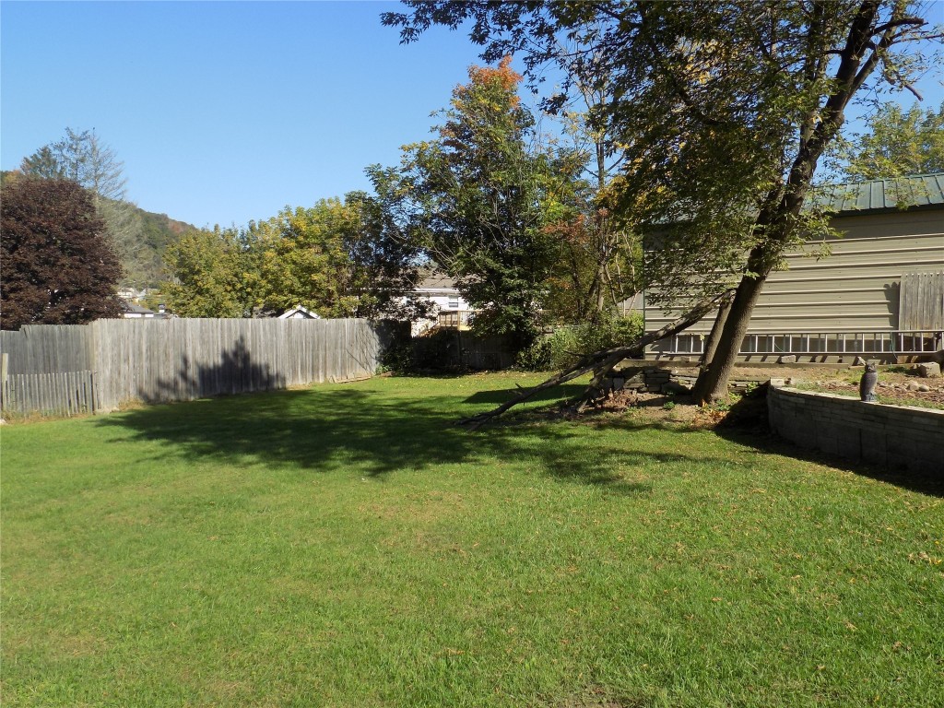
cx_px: 472
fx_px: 736
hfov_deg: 65.3
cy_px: 354
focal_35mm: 27
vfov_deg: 51.4
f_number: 3.2
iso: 80
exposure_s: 1/640
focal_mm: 4.8
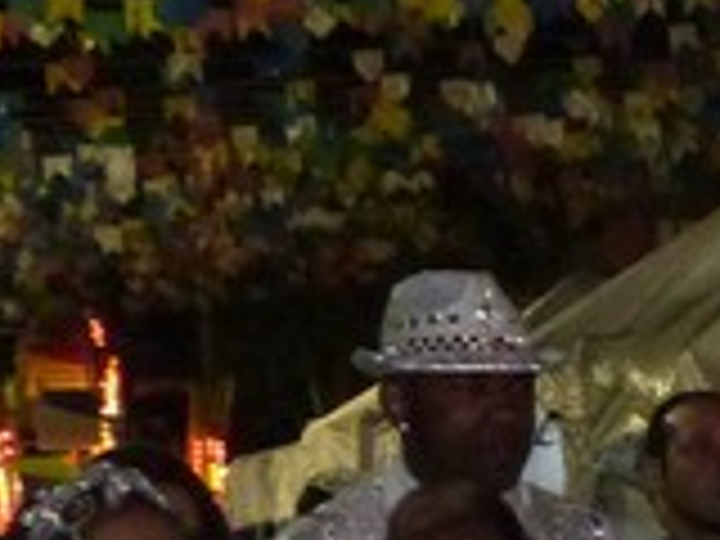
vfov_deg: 5.2
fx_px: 5865
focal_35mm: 282
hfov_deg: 6.4
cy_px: 824
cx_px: 2151
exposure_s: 1/125
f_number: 3.2
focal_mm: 7.8
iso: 400
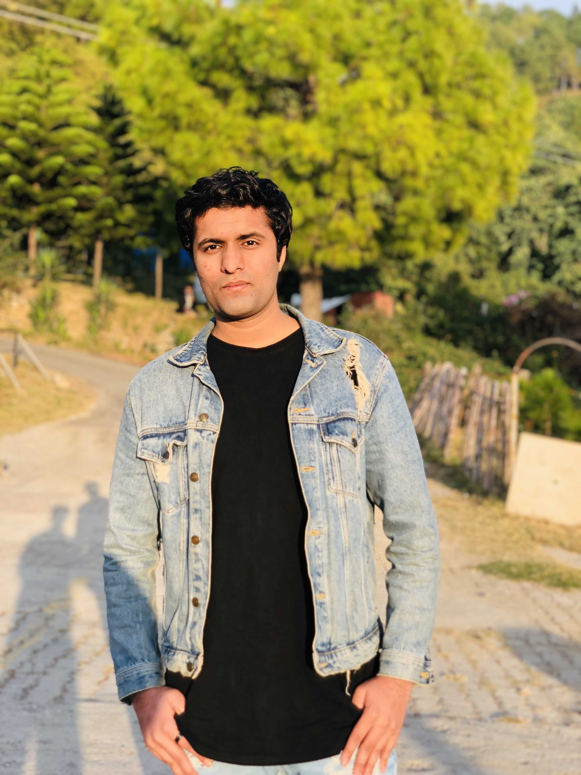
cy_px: 388
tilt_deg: +2.6
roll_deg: -0.4
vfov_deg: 36.8
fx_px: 1164
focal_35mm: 52
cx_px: 290
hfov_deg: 28.0
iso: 16
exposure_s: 1/179
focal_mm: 6
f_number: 2.4
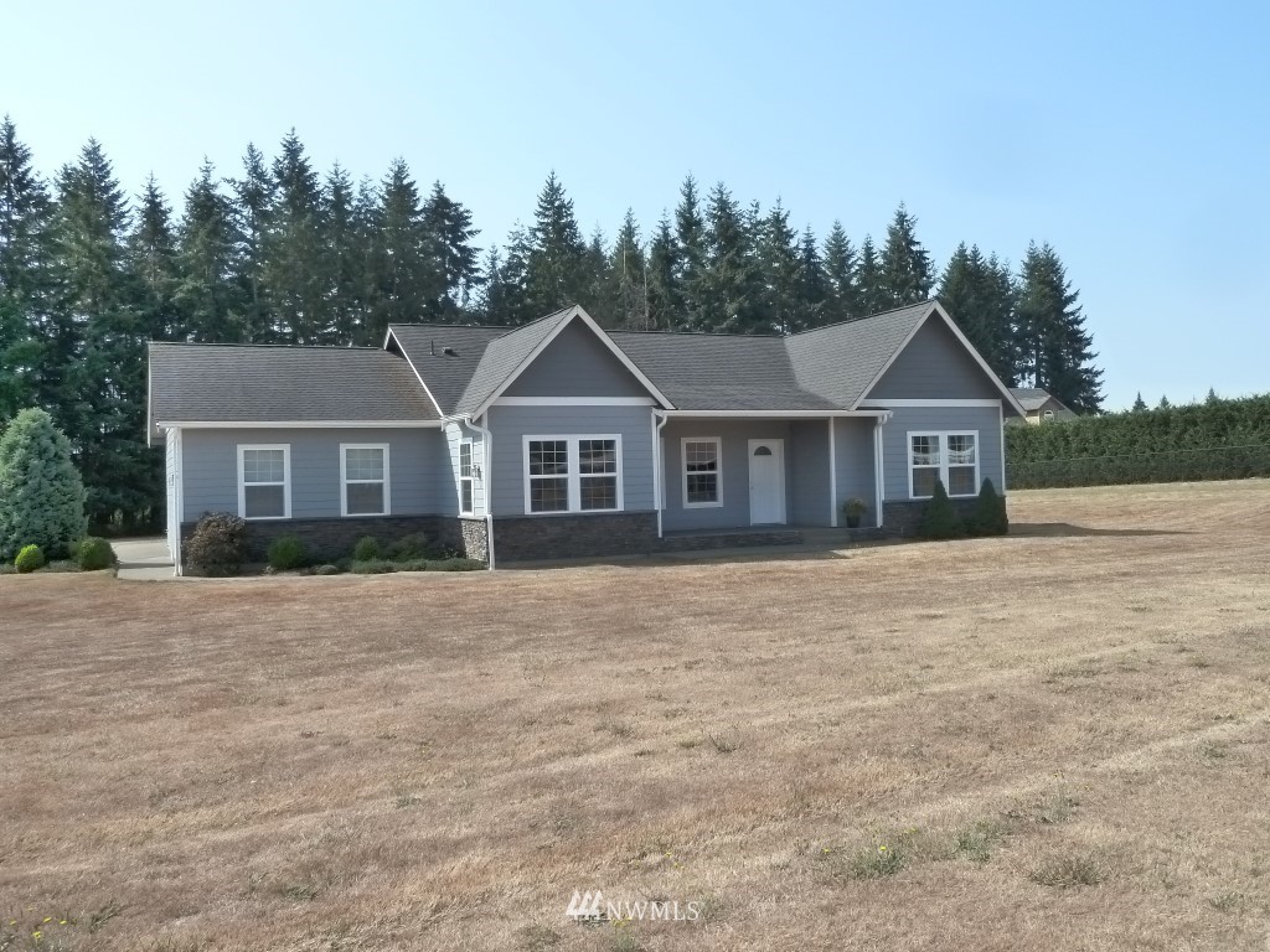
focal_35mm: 30
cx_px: 635
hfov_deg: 60.0
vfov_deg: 46.8
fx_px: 1101
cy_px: 476
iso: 400
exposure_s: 1/500
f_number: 4
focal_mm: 5
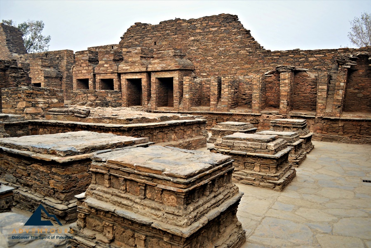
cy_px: 124
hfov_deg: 61.9
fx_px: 309
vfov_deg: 43.6
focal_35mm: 30
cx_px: 186
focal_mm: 20
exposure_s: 1/160
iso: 100
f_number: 6.3
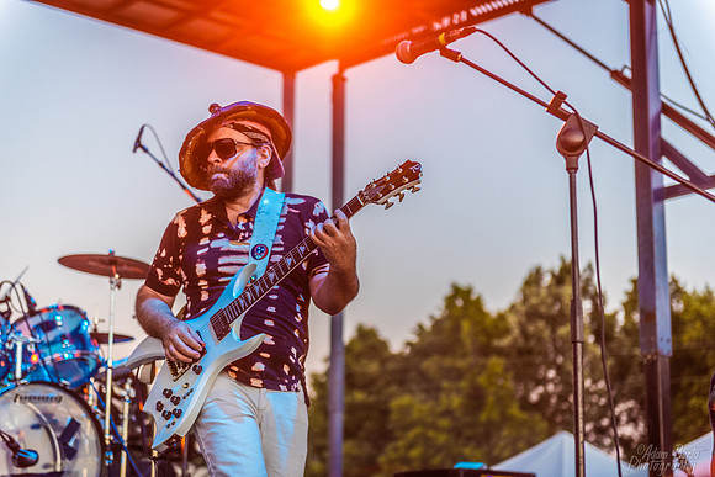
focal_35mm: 70
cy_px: 238
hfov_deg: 28.8
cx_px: 358
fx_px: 1391
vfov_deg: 19.5
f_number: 2.8
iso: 1100
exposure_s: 1/400
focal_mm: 70
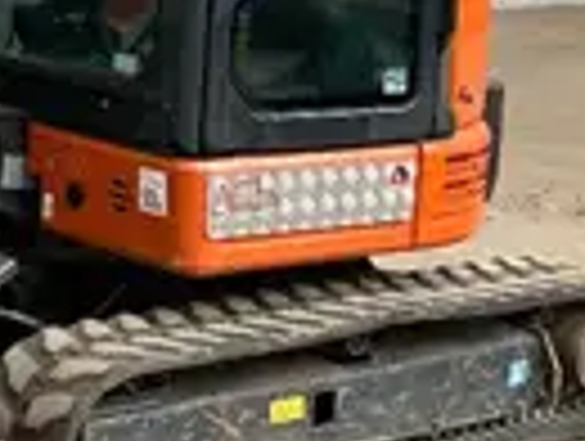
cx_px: -270
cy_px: 14
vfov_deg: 13.7
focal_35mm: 107
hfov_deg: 16.8
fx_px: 1812
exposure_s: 1/60
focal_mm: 3
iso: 100
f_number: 1.8
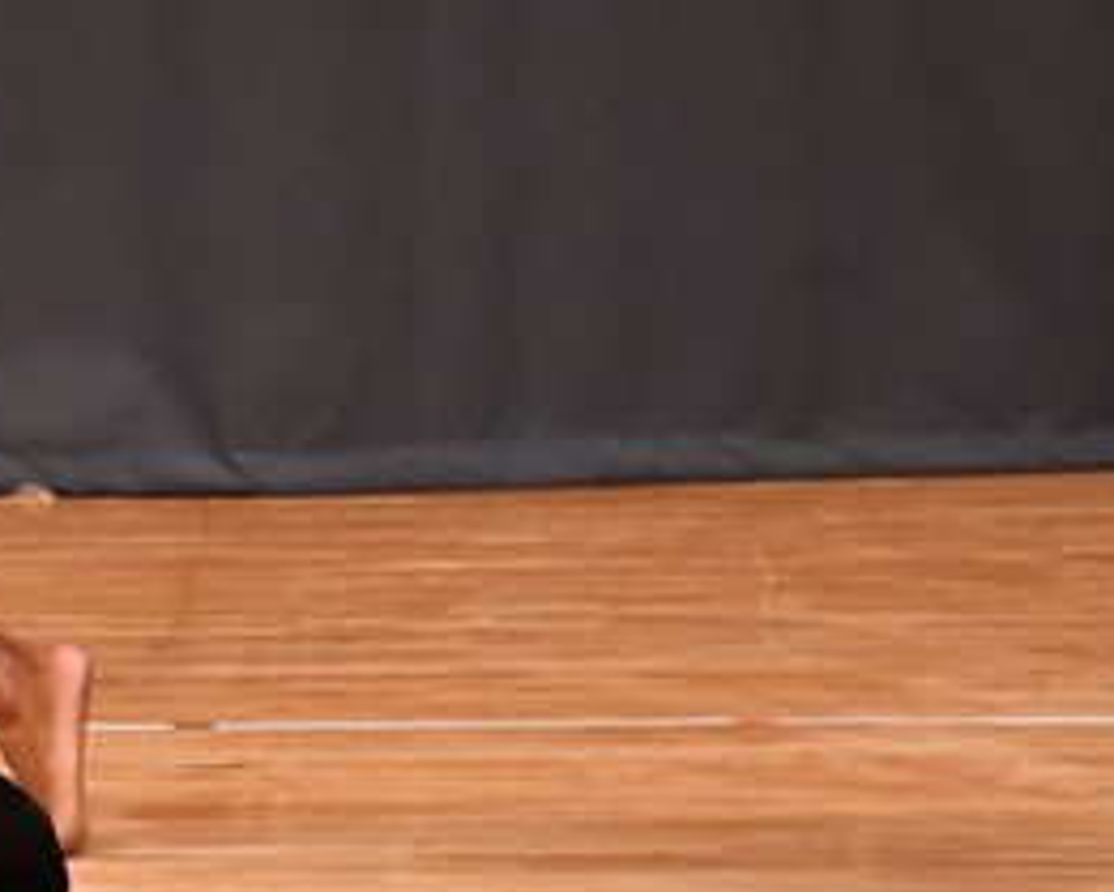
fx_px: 26155
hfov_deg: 2.4
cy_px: 107
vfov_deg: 2.0
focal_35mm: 793
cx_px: -391
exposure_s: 1/400
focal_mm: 190
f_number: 5.6
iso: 8000
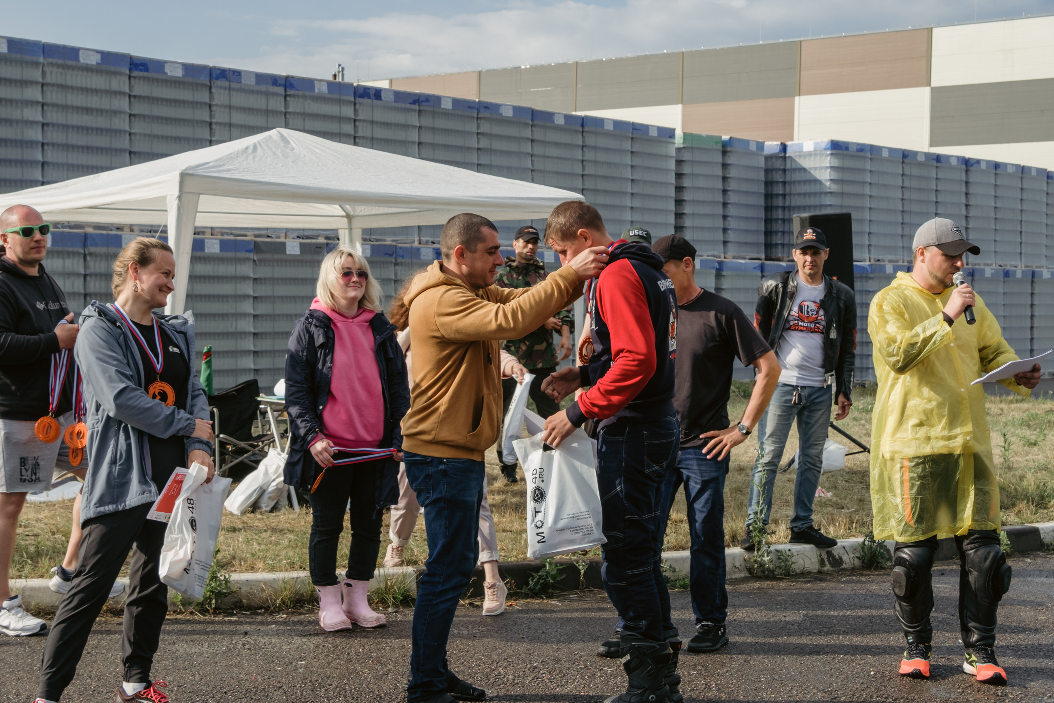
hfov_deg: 32.4
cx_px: 527
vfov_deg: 21.9
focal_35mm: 62
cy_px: 352
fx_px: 1815
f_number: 11
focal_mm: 41.3
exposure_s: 1/250
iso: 200
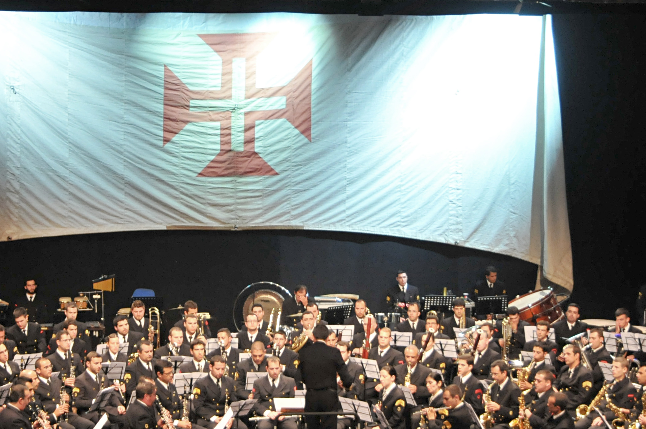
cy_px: 208
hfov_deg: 19.1
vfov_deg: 12.8
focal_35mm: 107
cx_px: 264
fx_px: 1918
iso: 800
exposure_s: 1/25
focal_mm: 35
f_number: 4.5
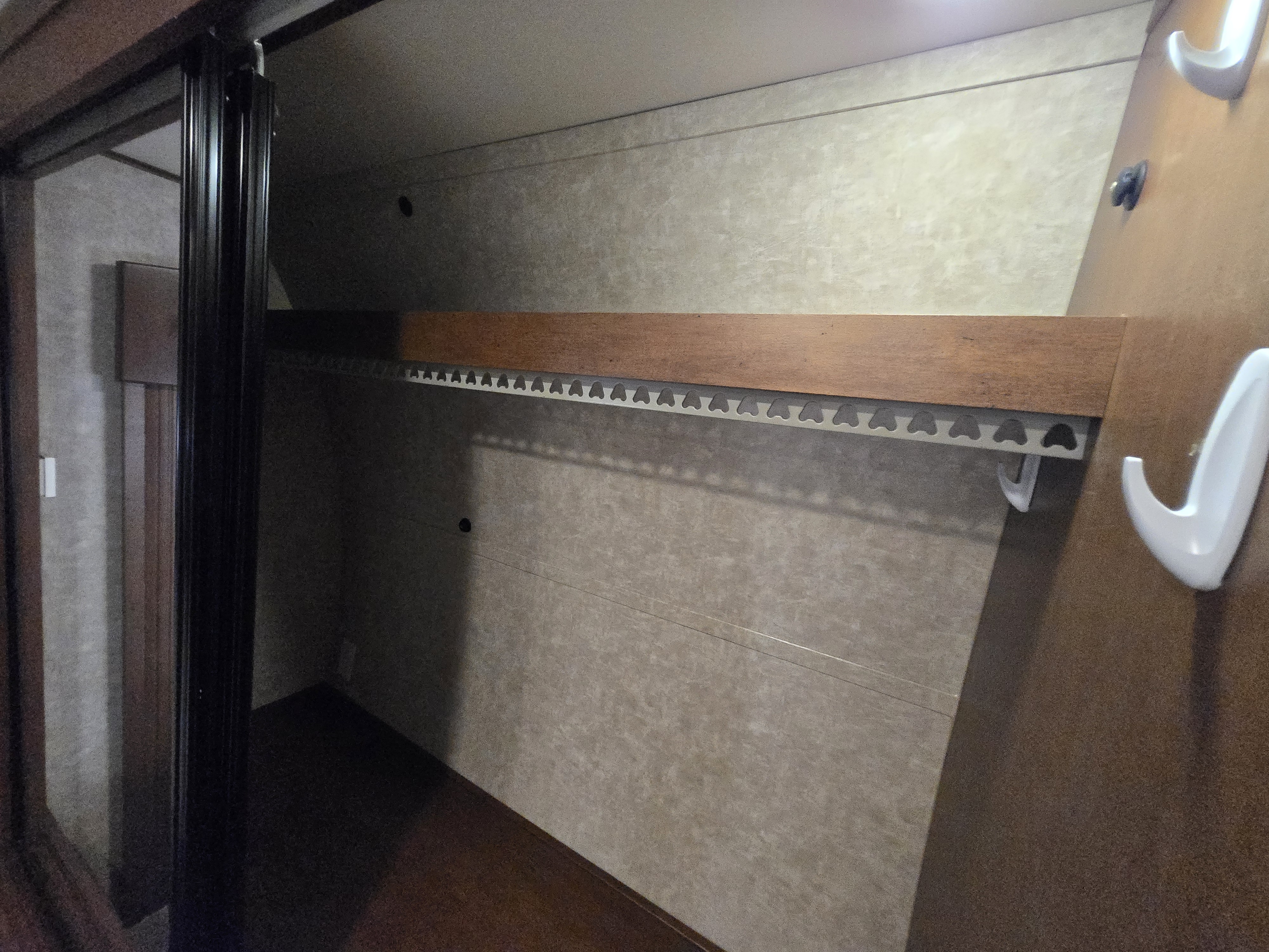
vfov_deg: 89.9
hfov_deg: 106.2
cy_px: 476
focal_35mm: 13
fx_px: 477
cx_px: 634
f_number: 2.2
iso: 1000
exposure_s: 1/60
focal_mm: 1.7
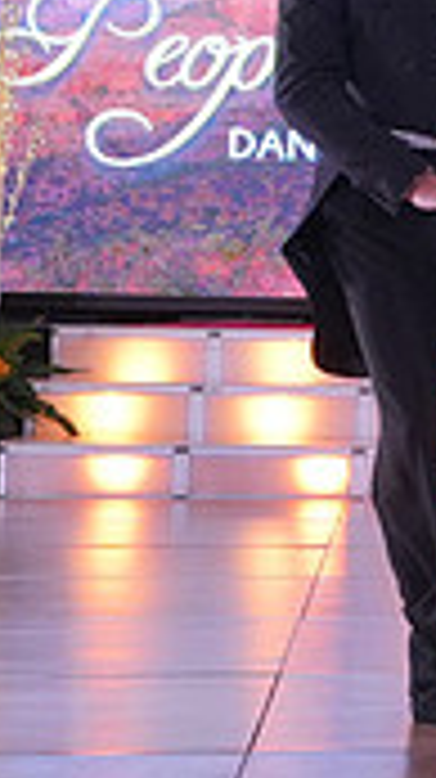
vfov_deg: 15.6
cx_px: 1160
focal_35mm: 137
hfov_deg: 8.0
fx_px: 2823
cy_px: 232
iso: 1600
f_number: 4
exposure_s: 1/400
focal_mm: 26
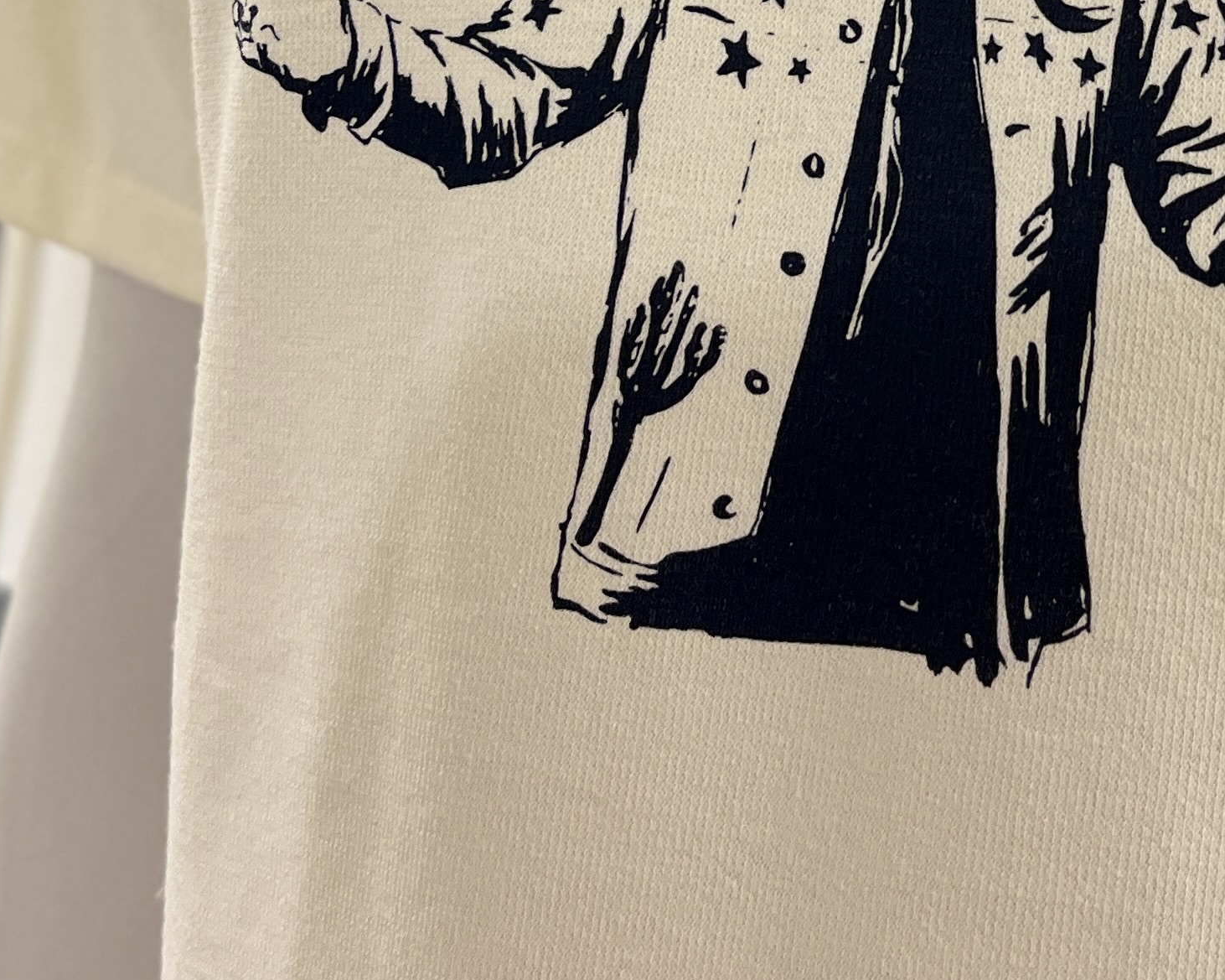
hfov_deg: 26.2
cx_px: 1105
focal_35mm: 70
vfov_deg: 20.3
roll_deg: -0.5
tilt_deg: -0.6
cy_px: -242
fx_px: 2537
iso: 125
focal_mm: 5.1
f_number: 1.6
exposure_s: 1/120
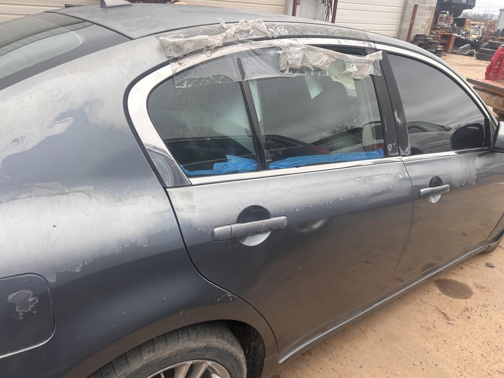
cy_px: 189
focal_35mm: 26
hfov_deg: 67.3
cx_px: 252
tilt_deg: -25.0
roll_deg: -3.0
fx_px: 379
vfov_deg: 53.1
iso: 50
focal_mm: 5.7
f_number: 1.5
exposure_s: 1/769
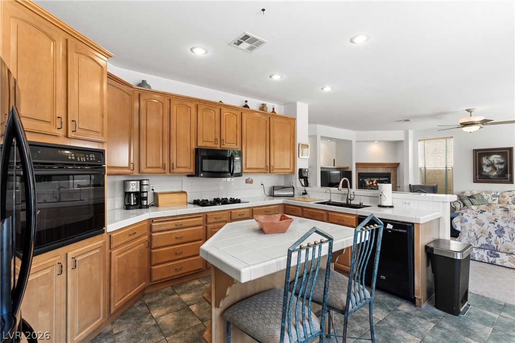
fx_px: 243
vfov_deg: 70.4
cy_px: 172
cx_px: 258
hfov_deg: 93.3
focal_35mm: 17
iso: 400
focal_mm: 17
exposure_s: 1/15
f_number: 8
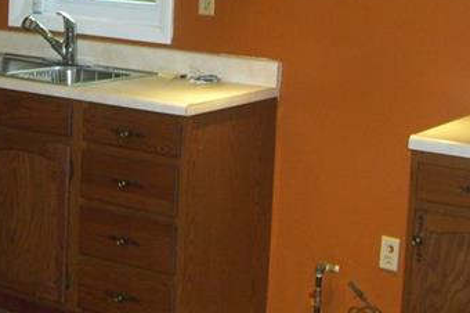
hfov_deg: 22.6
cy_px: -3
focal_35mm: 88
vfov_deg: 15.2
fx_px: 1148
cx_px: 49
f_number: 2.7
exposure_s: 1/60
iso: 200
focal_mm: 6
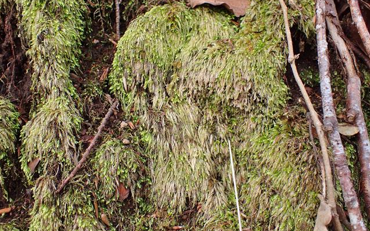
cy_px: 97
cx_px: 186
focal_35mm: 32
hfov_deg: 59.7
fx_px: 323
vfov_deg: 39.3
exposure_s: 1/125
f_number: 2.3
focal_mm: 5.5
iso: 100
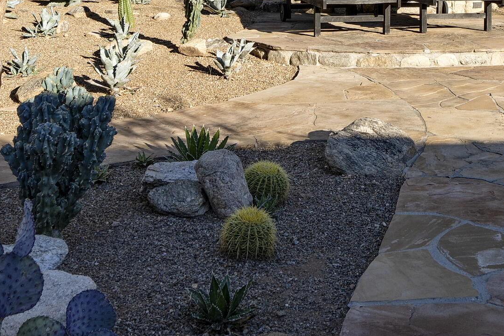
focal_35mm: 62
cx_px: 403
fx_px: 868
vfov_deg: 20.3
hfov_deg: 31.6
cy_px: -81
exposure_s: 1/80
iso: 100
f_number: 11
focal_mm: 24
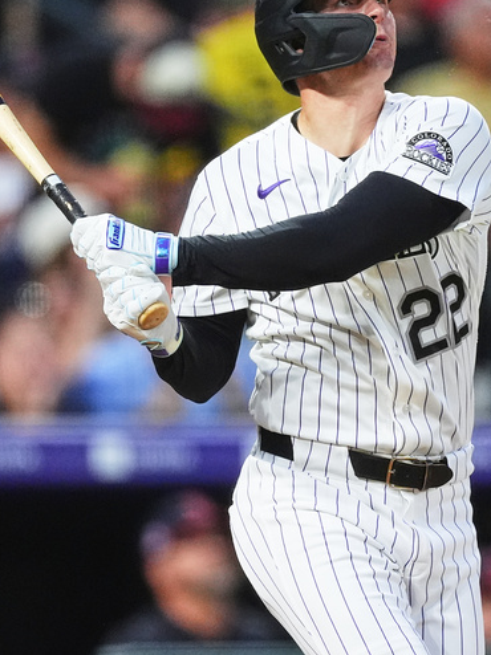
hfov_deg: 1.2
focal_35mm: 1196
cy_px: 359
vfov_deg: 1.7
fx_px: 22639
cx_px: 330
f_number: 4
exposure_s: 1/1600
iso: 4000
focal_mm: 600
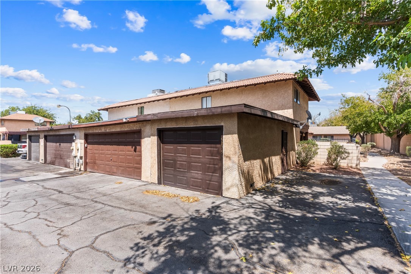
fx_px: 194
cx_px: 206
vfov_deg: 70.4
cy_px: 137
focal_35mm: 17
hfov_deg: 93.3
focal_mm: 17
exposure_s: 1/8000
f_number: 8
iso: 400
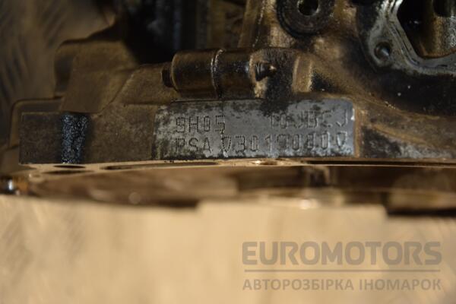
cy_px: 152
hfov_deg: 20.6
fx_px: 1254
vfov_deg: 13.8
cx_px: 228
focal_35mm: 99
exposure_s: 1/100
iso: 800
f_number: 5.3
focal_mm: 66
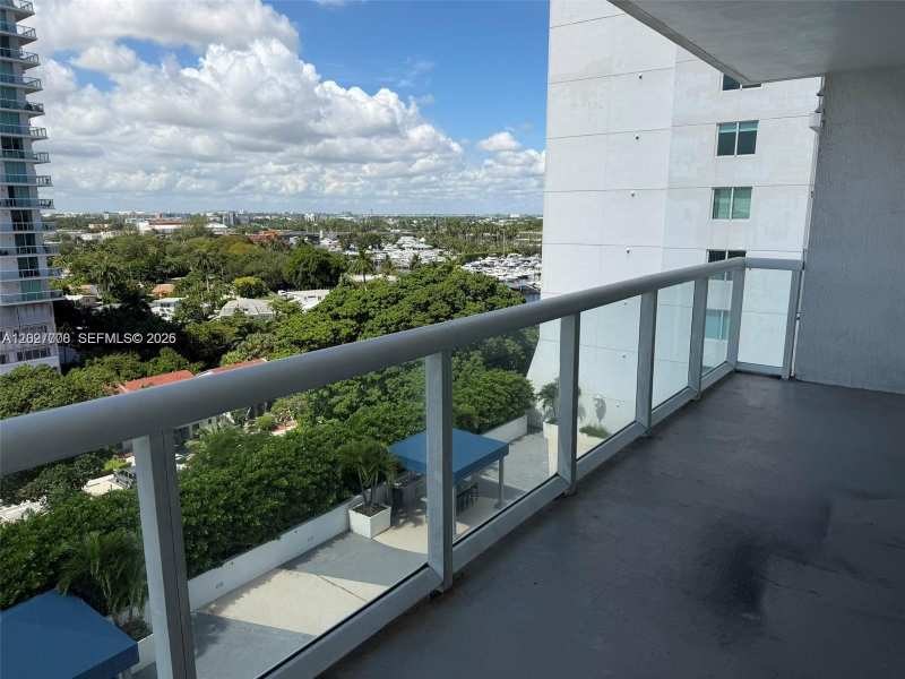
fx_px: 627
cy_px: 340
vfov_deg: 56.8
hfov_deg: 71.6
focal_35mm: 24
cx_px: 452
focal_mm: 6.76
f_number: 1.78
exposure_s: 1/4975
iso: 80
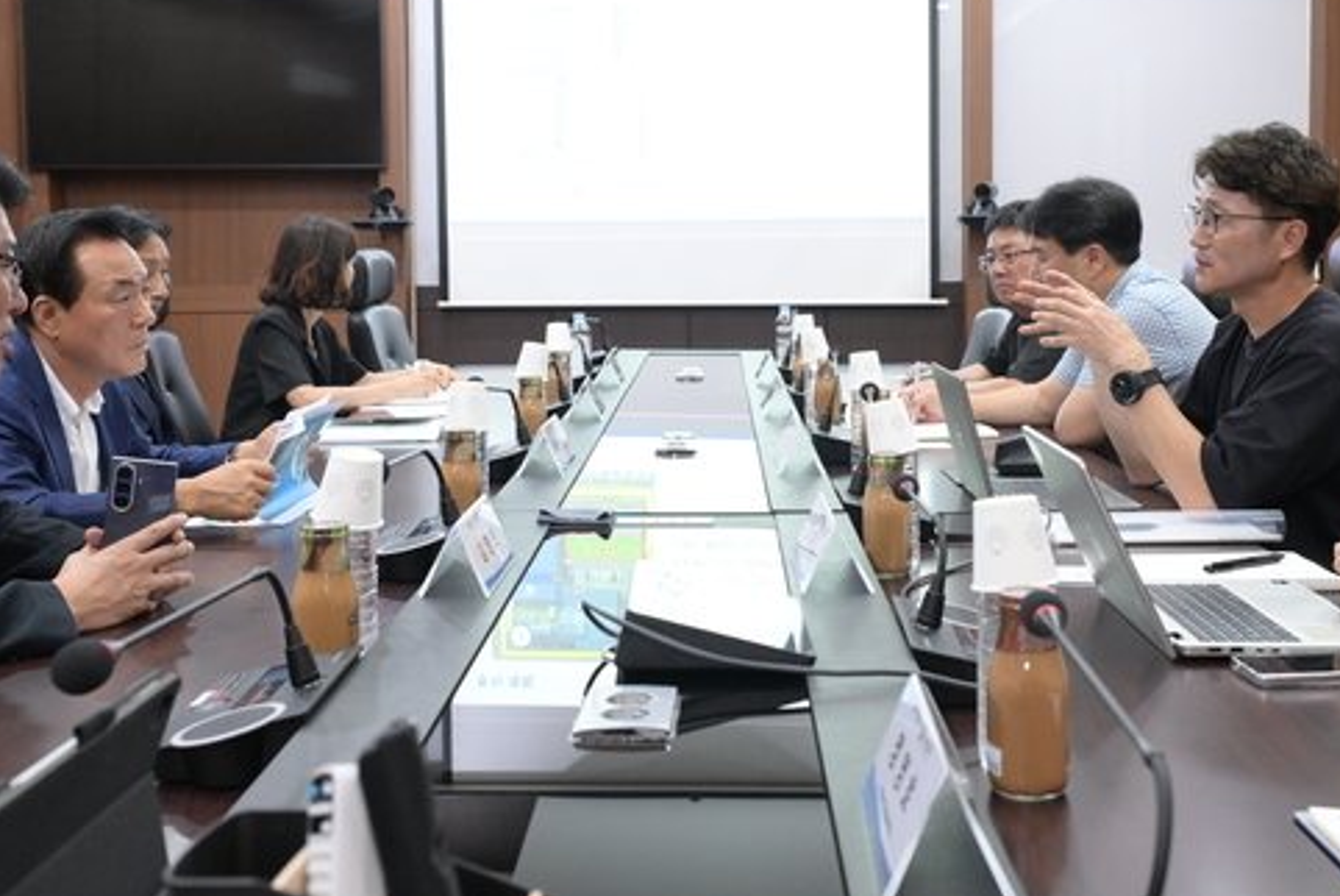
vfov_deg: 31.1
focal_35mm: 43
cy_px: 319
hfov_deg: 45.4
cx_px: 734
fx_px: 1601
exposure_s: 1/100
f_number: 5.6
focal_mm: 33
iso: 4000
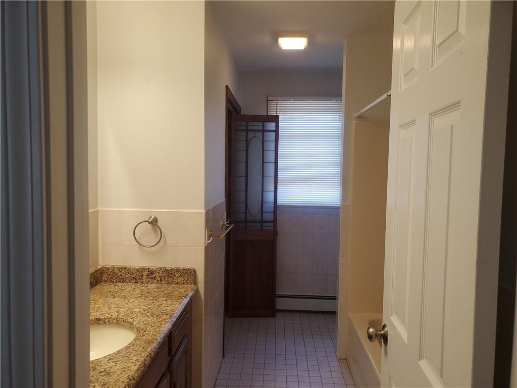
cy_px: 194
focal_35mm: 26
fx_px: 388
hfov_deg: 67.3
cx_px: 258
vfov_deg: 53.1
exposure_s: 1/60
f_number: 2.4
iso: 160
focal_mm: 4.3
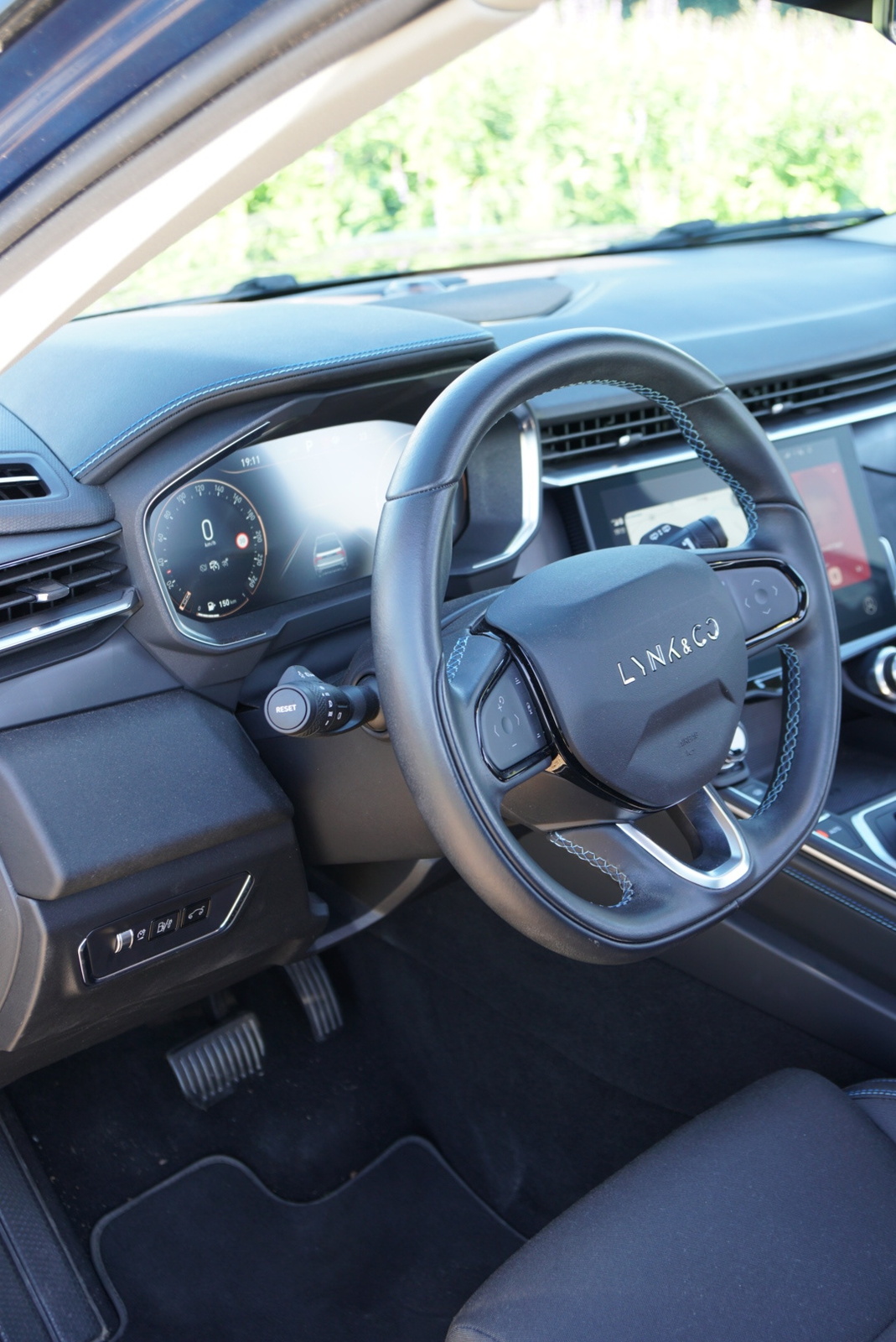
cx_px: 448
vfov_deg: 46.4
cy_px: 671
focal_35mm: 42
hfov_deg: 31.9
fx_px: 1566
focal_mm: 28
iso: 250
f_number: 4
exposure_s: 1/60
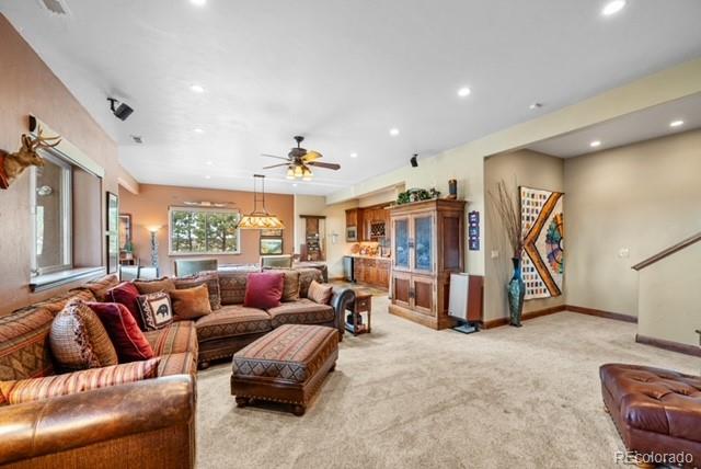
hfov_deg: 104.2
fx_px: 273
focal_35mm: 14
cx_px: 350
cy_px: 234
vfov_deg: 81.3
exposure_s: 1/1.25
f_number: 8
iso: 800
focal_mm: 14
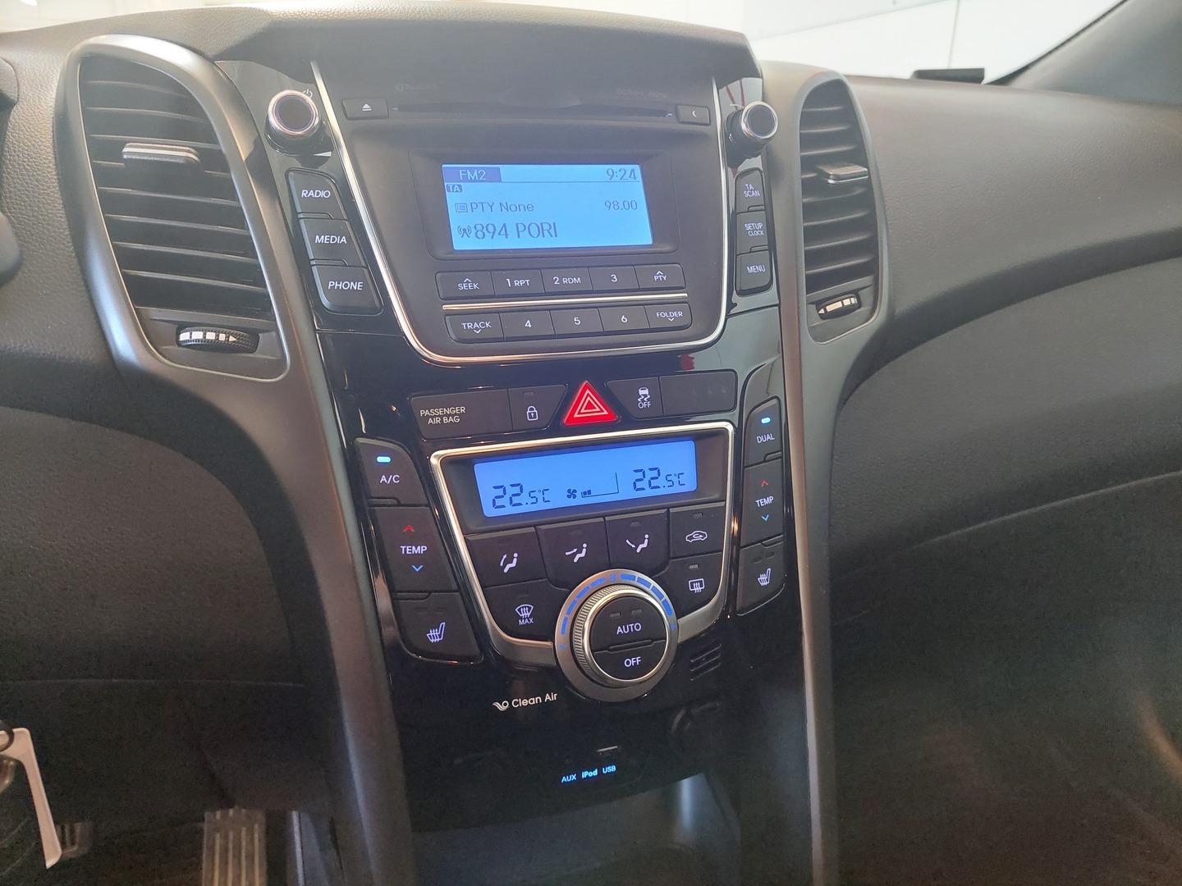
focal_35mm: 25
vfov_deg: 54.9
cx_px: 591
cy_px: 443
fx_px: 854
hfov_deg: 69.4
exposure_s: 1/25
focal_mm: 5.23
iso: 500
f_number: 1.8
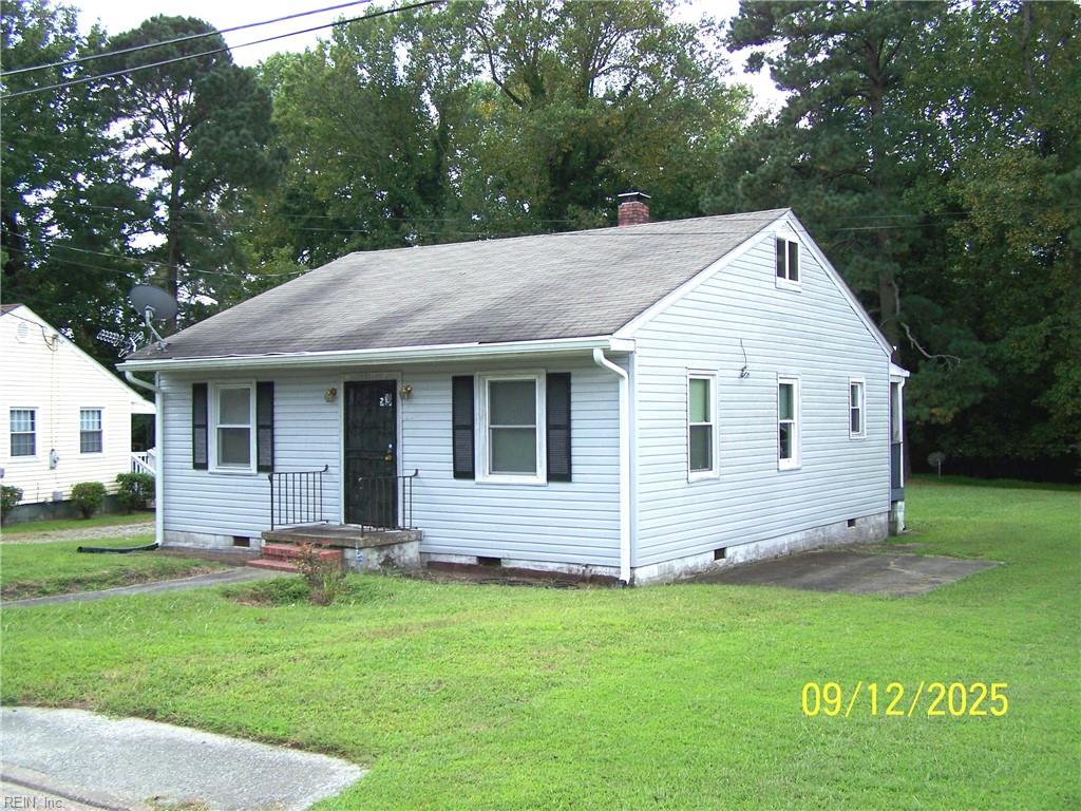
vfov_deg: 37.7
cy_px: 406
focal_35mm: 38
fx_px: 1187
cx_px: 540
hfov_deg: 49.0
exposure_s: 1/320
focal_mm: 6.3
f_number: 2.8
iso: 64
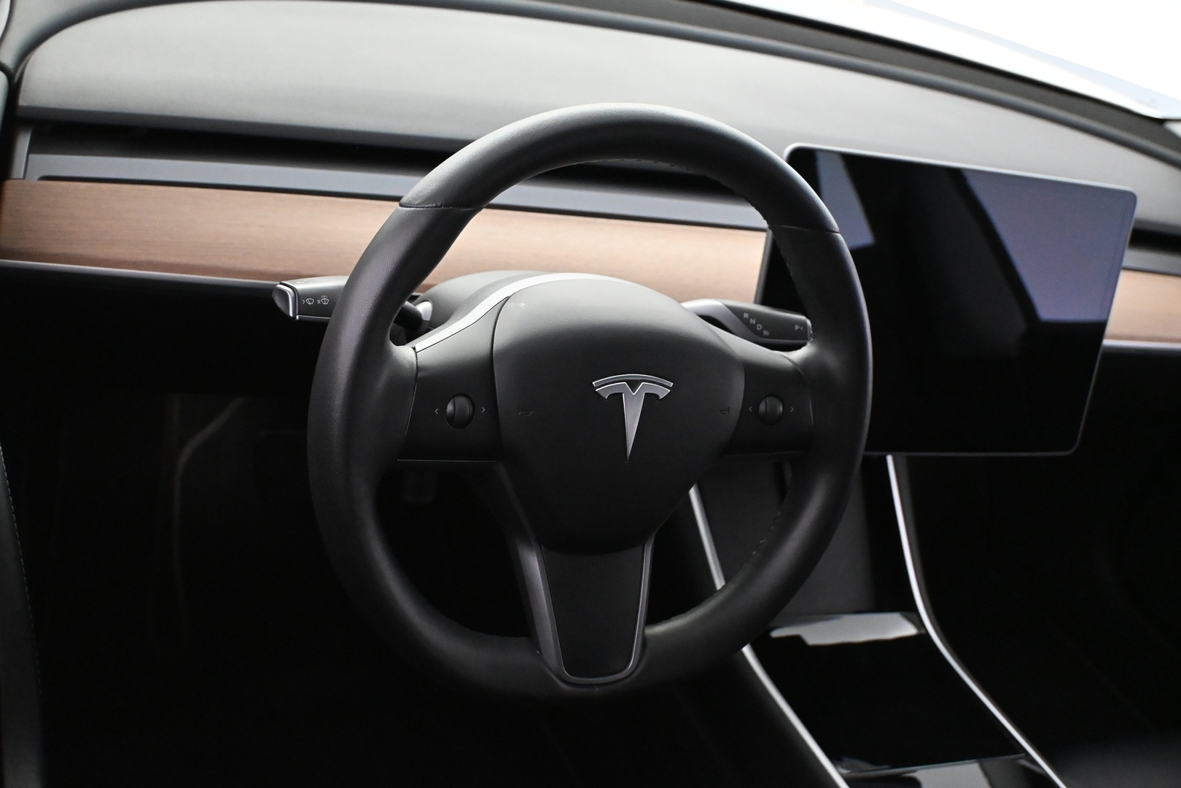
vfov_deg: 32.4
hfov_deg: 47.2
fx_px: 1353
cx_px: 590
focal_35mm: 41
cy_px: 394
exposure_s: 1/60
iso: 5600
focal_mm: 27.5
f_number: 4.5
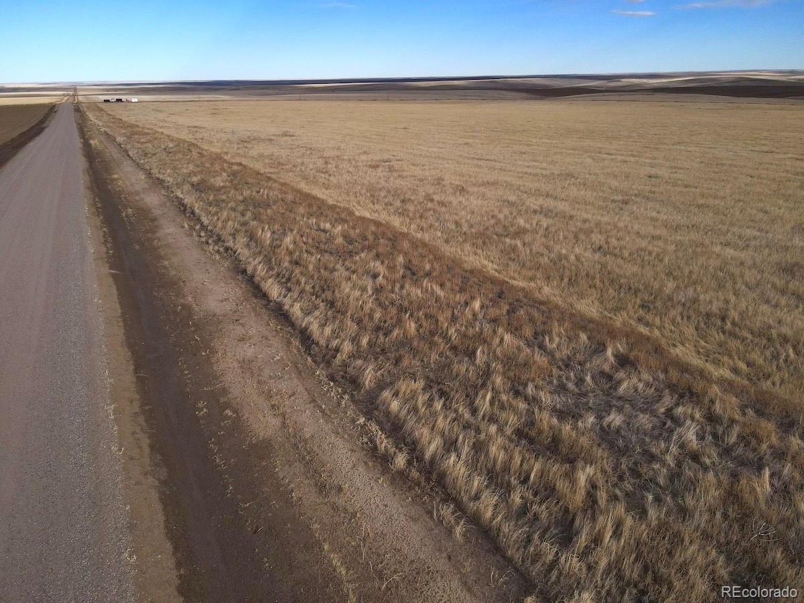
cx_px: 402
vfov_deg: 56.8
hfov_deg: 71.6
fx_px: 557
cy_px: 302
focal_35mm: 24
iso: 100
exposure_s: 1/100
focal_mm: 4.5
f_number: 2.8
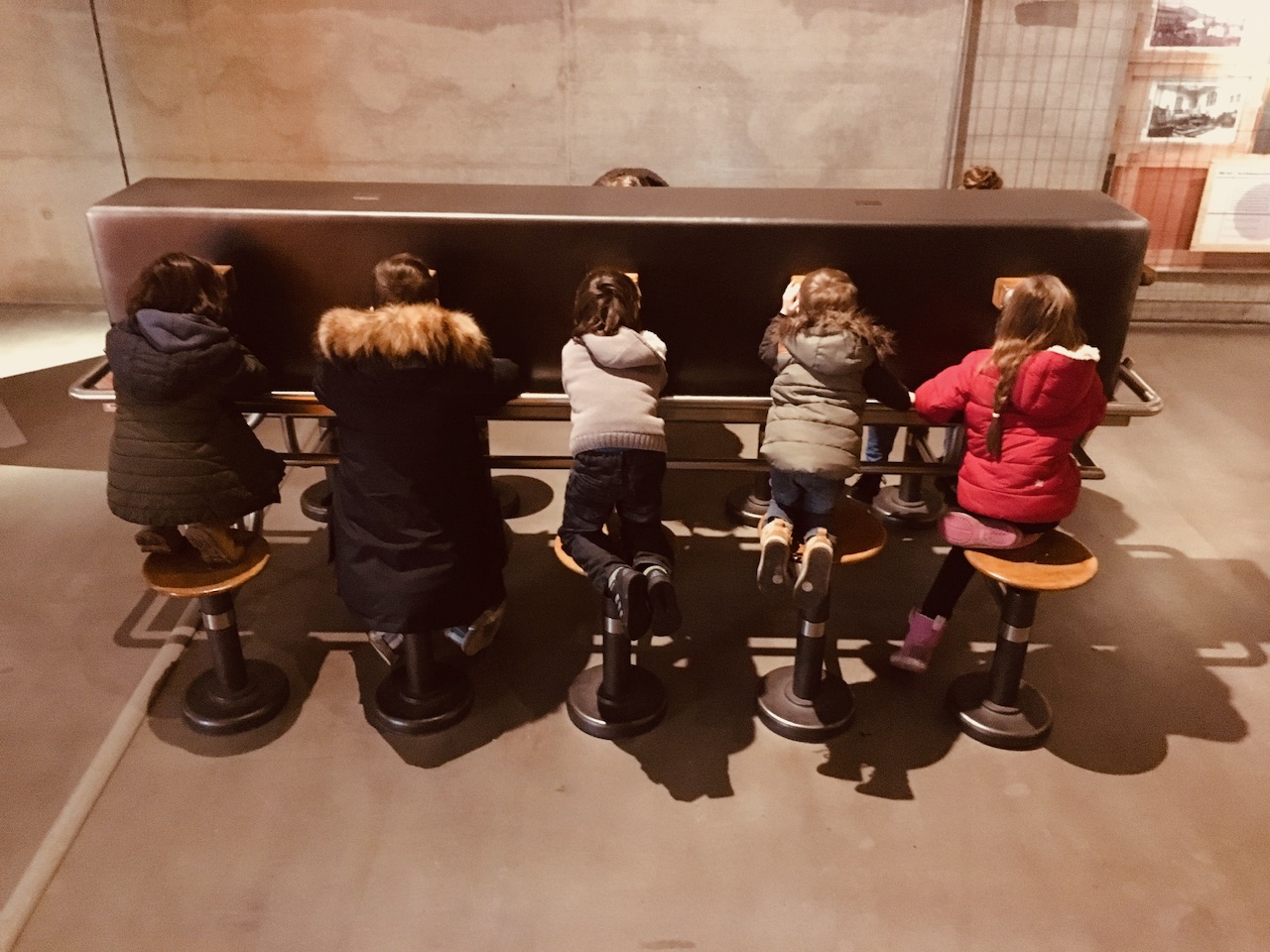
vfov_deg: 48.2
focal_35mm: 29
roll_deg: +0.2
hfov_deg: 61.7
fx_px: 1064
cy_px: 476
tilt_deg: -27.9
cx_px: 635
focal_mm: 4.15
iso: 1000
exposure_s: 1/17
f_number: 2.2
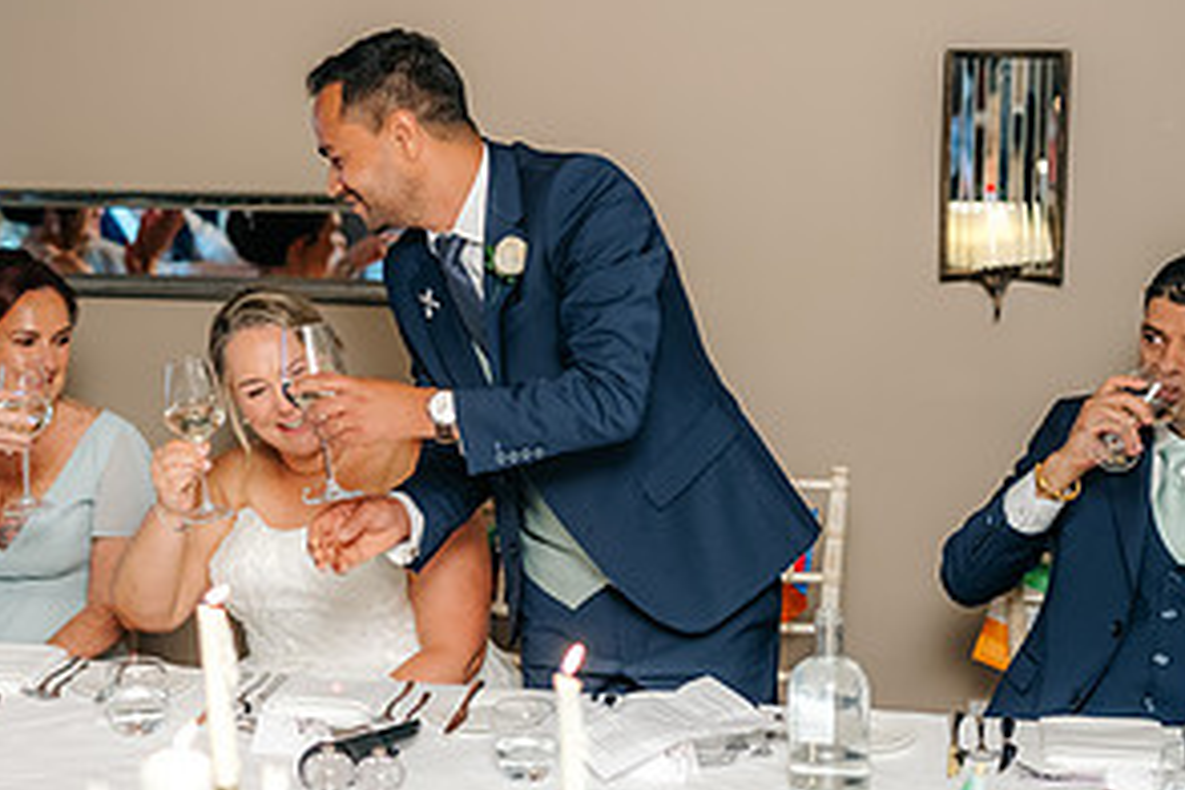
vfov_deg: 19.6
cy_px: 220
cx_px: 407
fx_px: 2271
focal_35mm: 69
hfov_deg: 29.1
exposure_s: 1/200
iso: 800
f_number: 1.6
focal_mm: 35
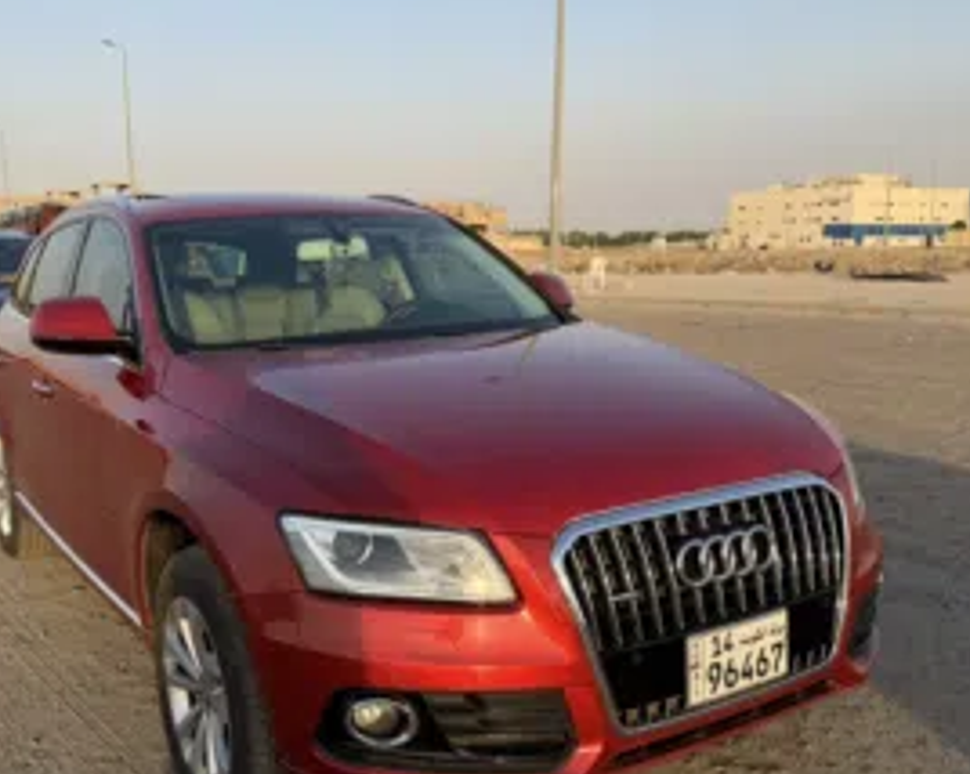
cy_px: 441
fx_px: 1004
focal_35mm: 35
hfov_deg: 51.4
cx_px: 420
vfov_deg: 42.1
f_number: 1.78
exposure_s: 1/1727
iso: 80
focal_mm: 6.76
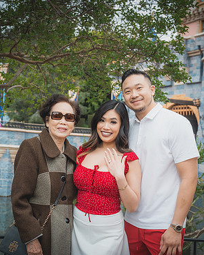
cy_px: 146
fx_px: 430
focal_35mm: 57
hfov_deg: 26.7
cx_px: 101
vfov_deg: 33.0
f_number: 4.5
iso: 250
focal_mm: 50
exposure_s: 1/125
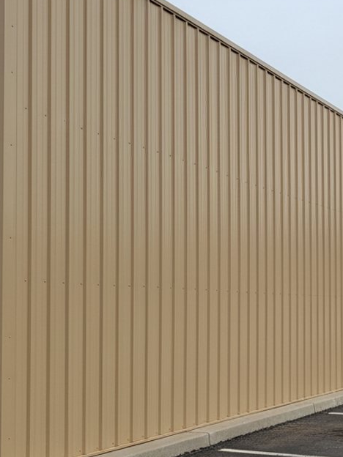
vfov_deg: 38.0
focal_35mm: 50
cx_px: 363
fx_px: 661
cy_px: 272
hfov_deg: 27.1
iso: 1190
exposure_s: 1/359
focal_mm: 5.7
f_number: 1.6
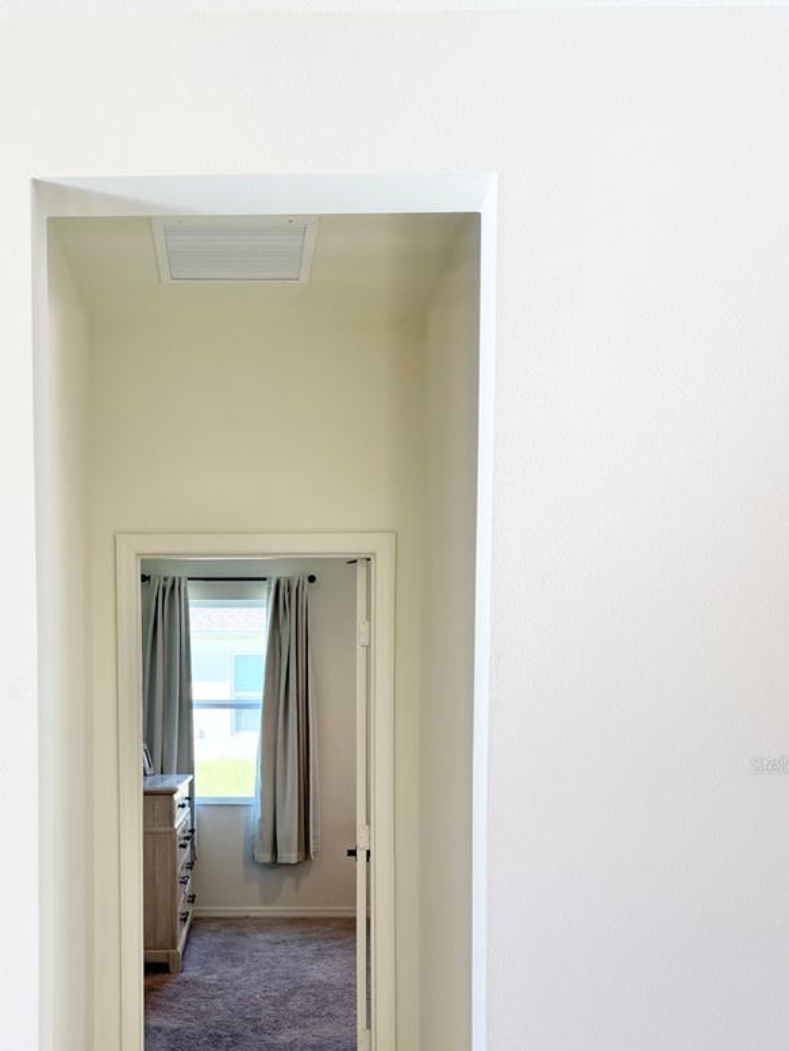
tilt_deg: -1.9
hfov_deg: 38.1
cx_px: 239
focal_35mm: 37
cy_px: 765
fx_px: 1124
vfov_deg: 48.5
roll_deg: -0.7
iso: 80
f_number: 1.78
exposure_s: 1/187
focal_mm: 6.76
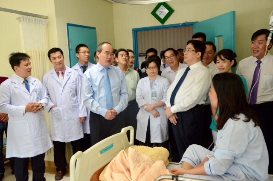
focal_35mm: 33
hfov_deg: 57.3
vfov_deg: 39.8
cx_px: 136
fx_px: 250
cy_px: 90
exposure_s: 1/100
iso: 3200
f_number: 6.3
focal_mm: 22
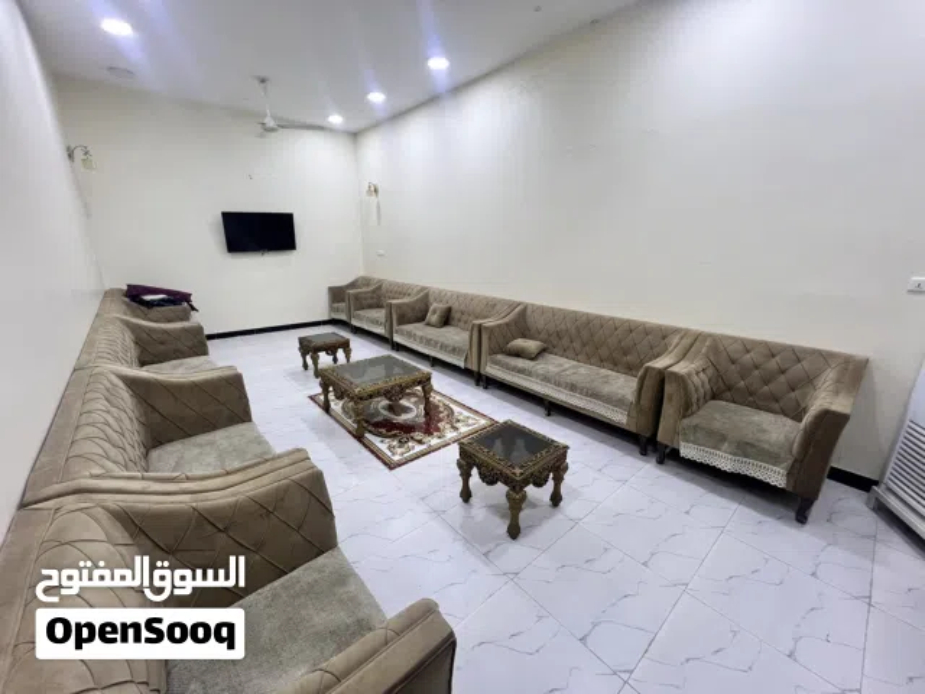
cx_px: 462
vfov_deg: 89.9
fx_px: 347
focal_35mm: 13
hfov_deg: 106.2
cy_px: 347
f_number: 1.8
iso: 160
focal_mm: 1.57
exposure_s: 1/101
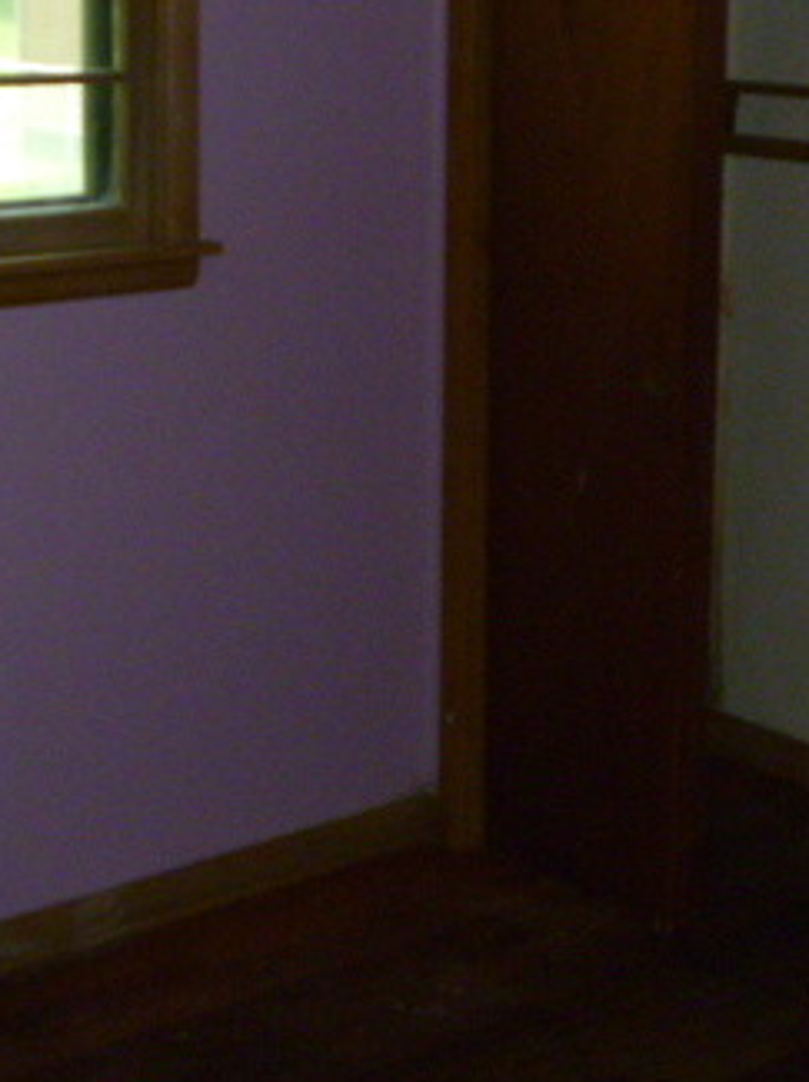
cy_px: 313
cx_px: 469
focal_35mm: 69
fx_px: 2154
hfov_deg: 21.2
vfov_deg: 27.9
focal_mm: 6.3
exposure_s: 1/125
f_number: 3.5
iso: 400
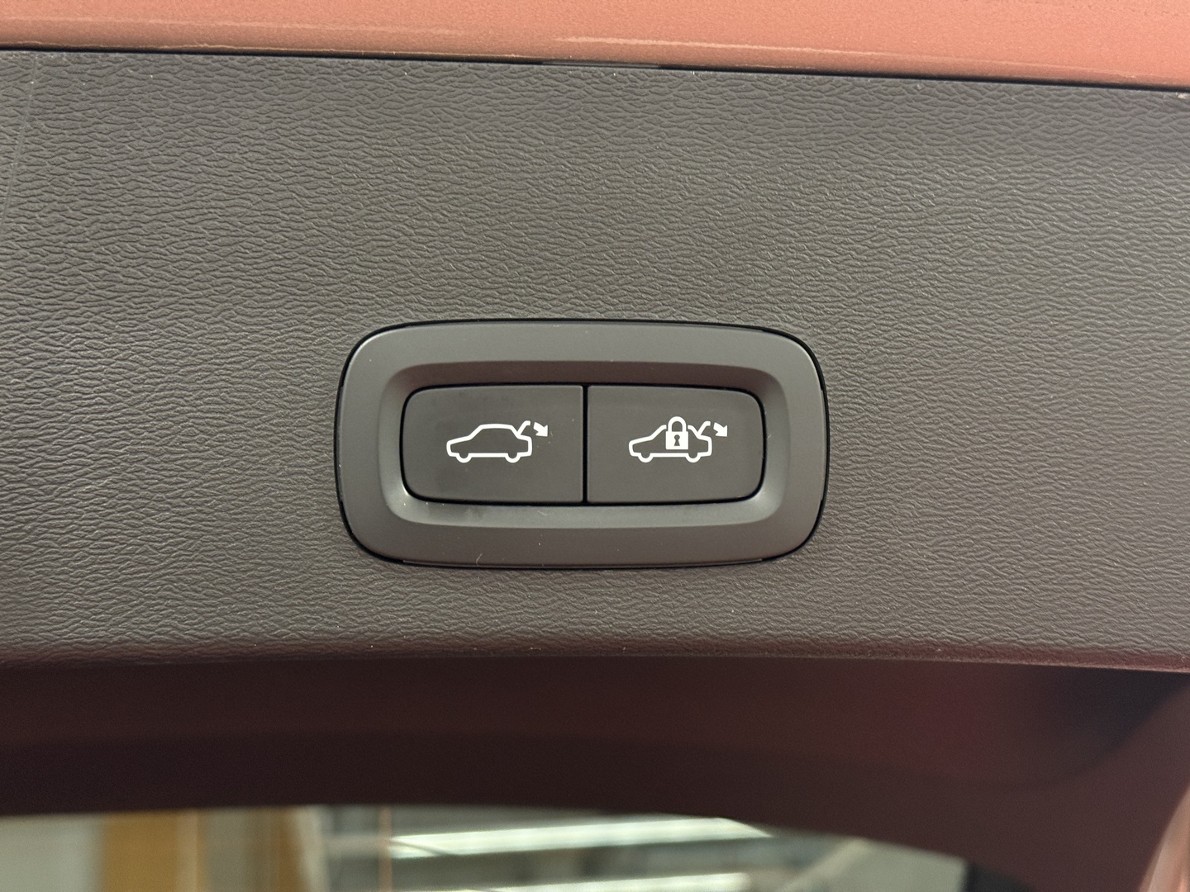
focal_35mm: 48
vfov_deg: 30.3
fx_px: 1650
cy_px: 446
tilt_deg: +23.7
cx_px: 595
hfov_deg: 39.7
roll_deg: +5.2
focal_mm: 6.76
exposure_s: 1/60
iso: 250
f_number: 1.78
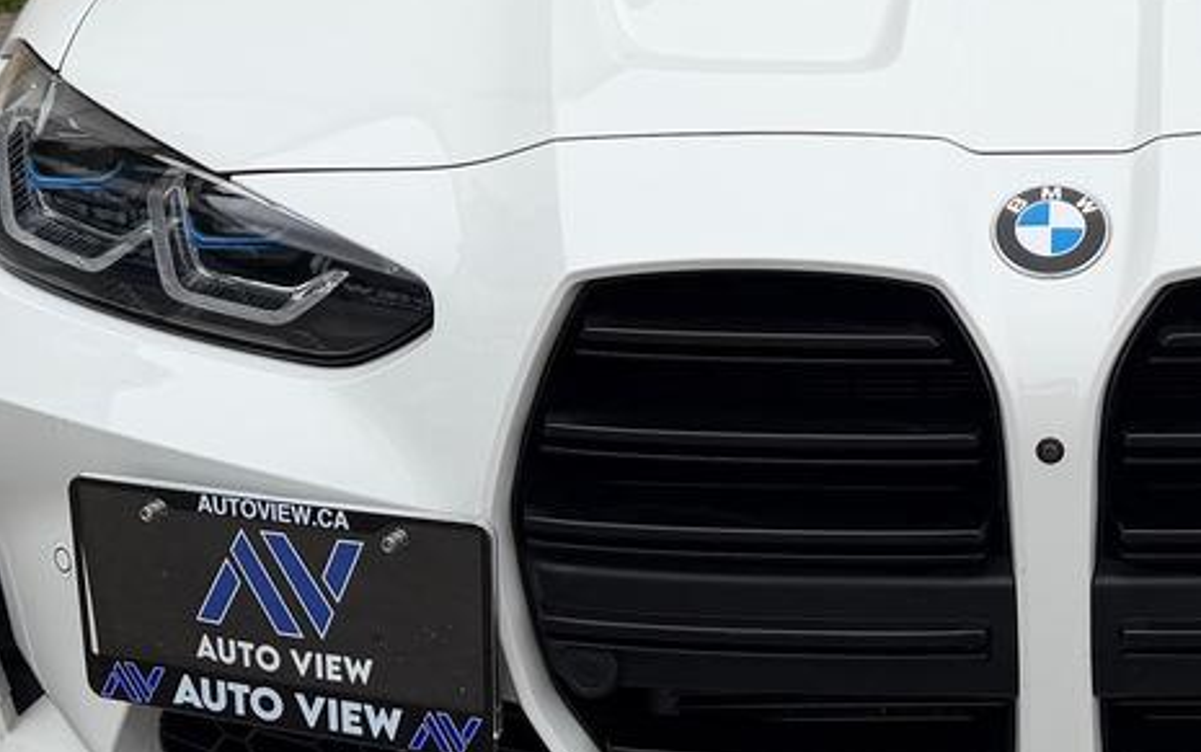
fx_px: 2292
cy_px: 109
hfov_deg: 28.3
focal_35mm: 70
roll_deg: +0.7
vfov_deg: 18.4
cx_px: 1072
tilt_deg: -12.0
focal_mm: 6.76
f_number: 1.78
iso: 80
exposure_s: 1/2053
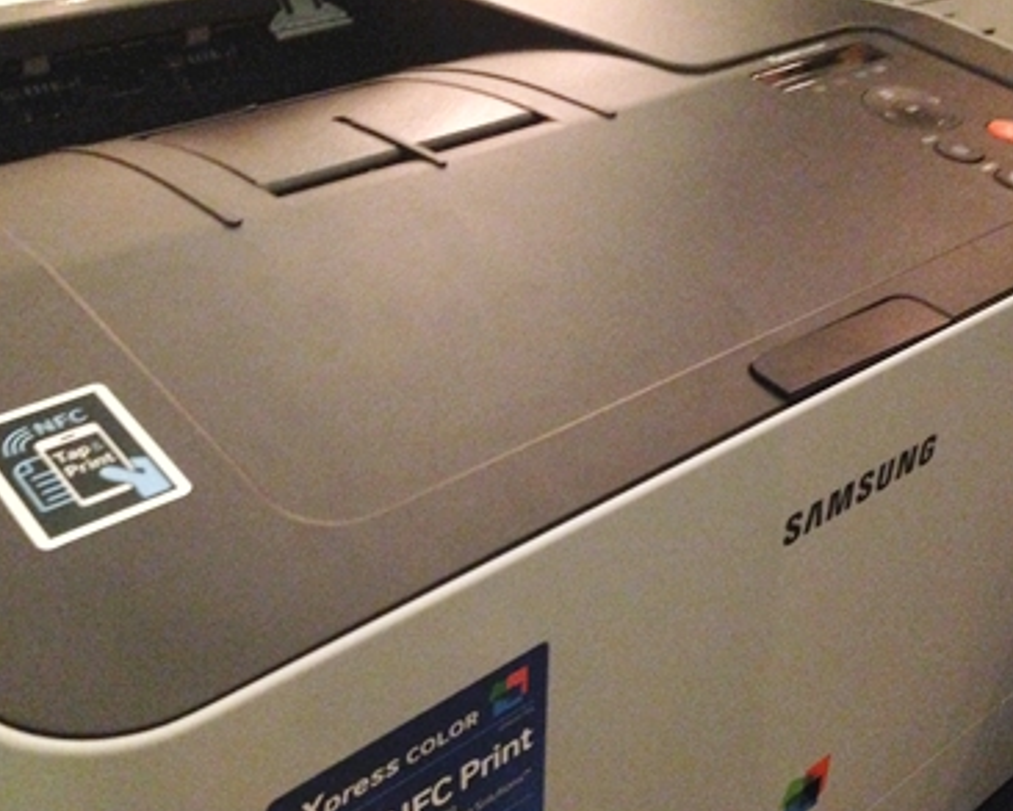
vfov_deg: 34.2
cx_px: 490
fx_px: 1320
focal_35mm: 44
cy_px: 403
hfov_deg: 42.0
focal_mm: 4.12
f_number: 2.4
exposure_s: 1/17
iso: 800
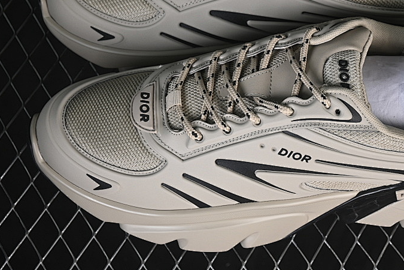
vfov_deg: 11.4
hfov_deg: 17.0
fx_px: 1347
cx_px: 278
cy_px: 67
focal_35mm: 120
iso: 160
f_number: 7.1
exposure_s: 1/60
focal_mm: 50
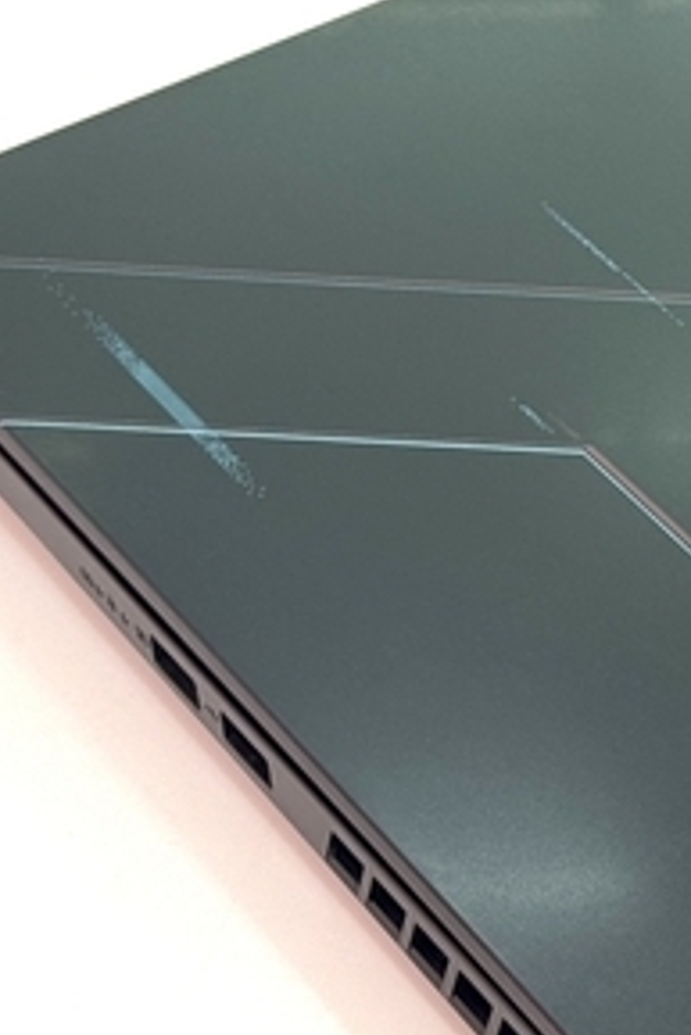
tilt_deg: -41.0
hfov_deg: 9.6
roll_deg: -0.7
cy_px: 372
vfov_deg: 14.8
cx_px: 1117
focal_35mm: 138
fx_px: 3968
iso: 64
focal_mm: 6.76
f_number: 1.78
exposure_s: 1/121
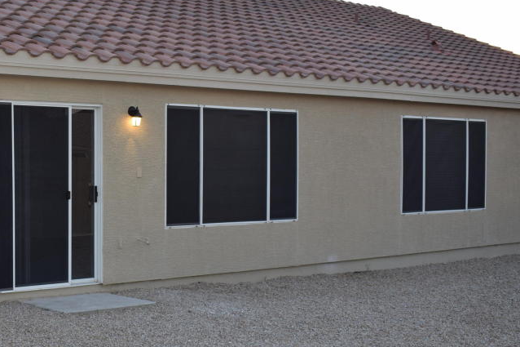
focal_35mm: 65
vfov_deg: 20.9
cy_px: 190
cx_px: 64
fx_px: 939
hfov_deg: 29.8
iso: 280
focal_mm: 24
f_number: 5.6
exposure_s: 1/125
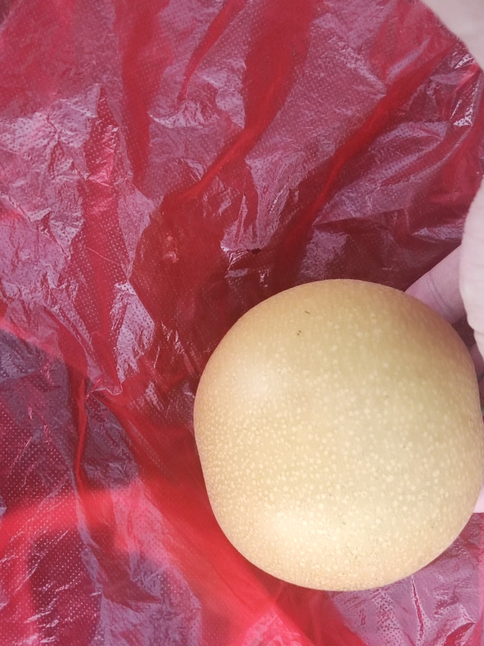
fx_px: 951
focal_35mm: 51
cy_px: 369
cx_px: 236
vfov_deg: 37.4
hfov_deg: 28.6
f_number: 1.79
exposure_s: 1/50
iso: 717
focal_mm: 4.71
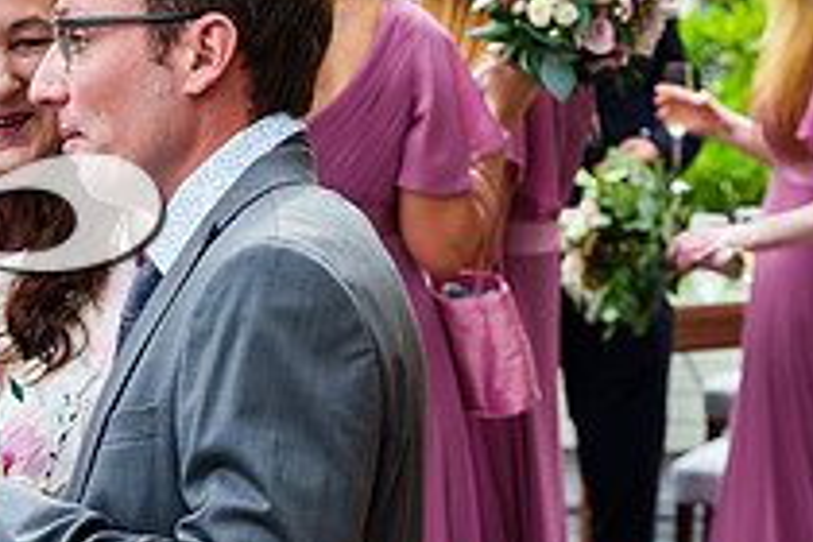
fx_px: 3523
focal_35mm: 156
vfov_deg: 8.8
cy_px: 89
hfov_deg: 13.1
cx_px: 117
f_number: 3.5
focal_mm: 47
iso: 800
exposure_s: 1/1600
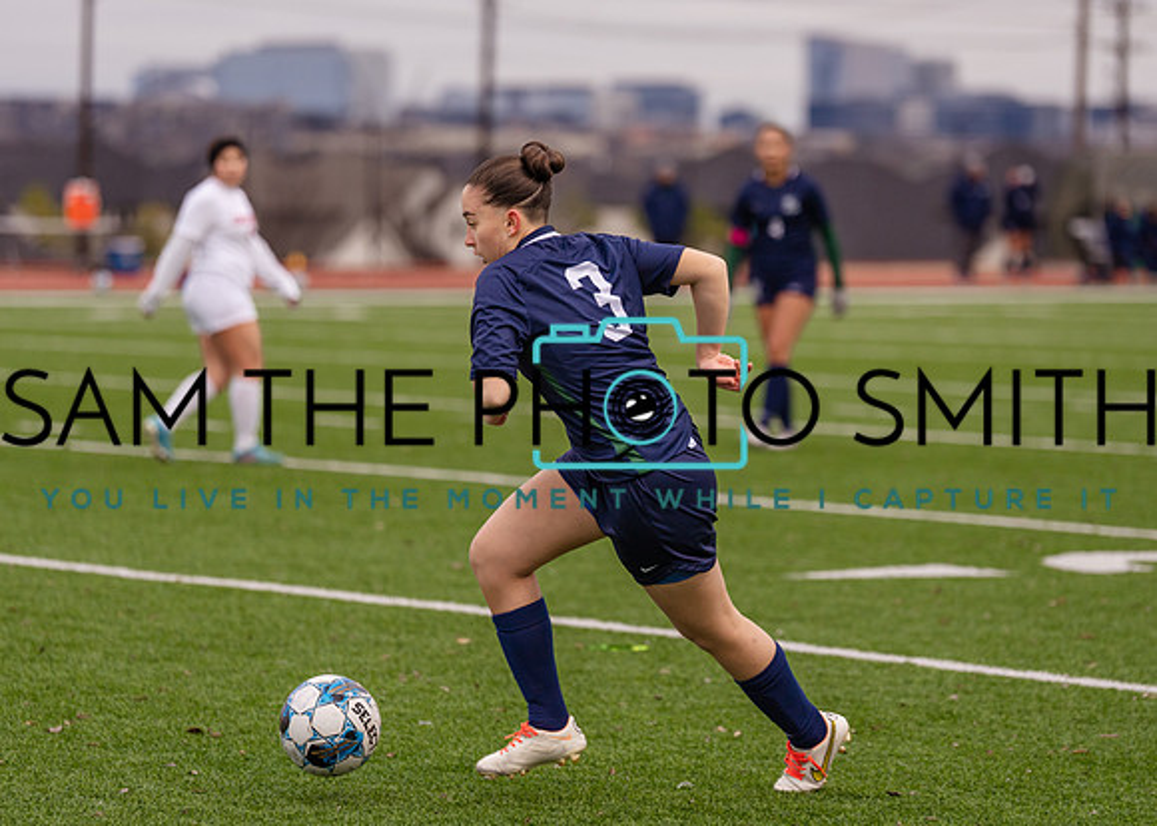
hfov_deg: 11.7
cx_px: 566
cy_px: 355
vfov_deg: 8.4
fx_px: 5636
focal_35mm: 172
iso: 400
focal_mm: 141
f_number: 2.8
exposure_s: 1/1250
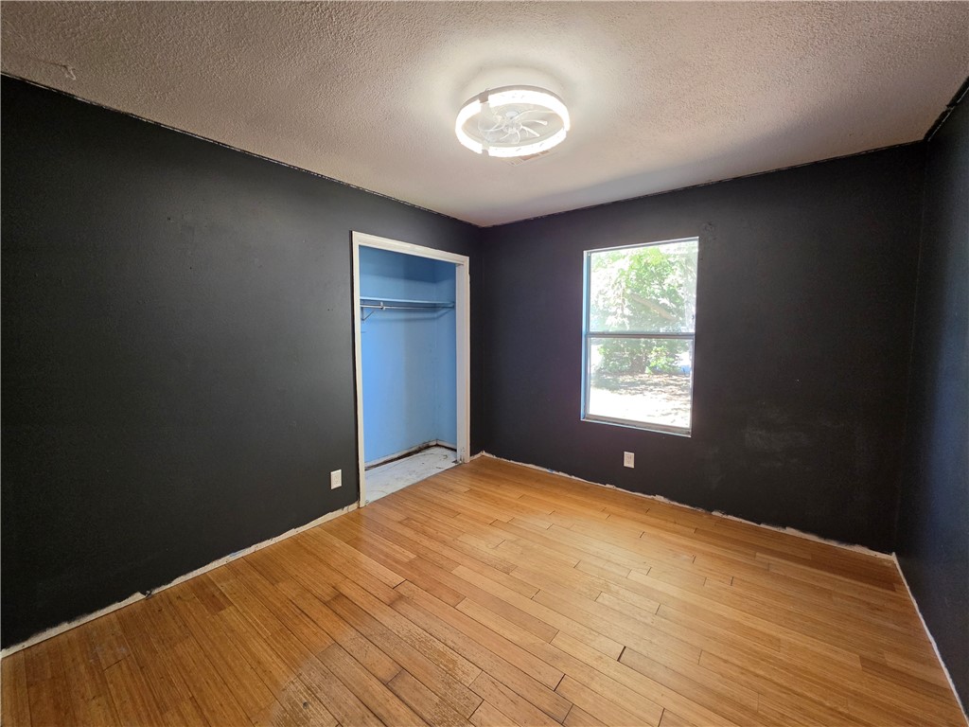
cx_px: 484
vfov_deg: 89.9
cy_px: 364
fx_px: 364
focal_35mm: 13
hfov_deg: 106.2
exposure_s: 1/120
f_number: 1.9
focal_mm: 2.2
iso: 250
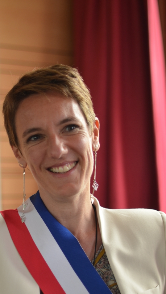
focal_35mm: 105
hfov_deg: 11.5
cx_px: 39
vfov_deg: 20.3
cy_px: 188
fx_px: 821
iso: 200
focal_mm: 50
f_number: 1.6
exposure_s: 1/30
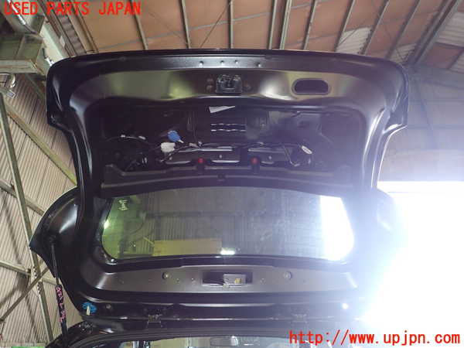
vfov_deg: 54.9
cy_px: 174
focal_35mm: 25
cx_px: 232
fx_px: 335
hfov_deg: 69.4
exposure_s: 1/30
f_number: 2
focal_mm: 4.5
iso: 200
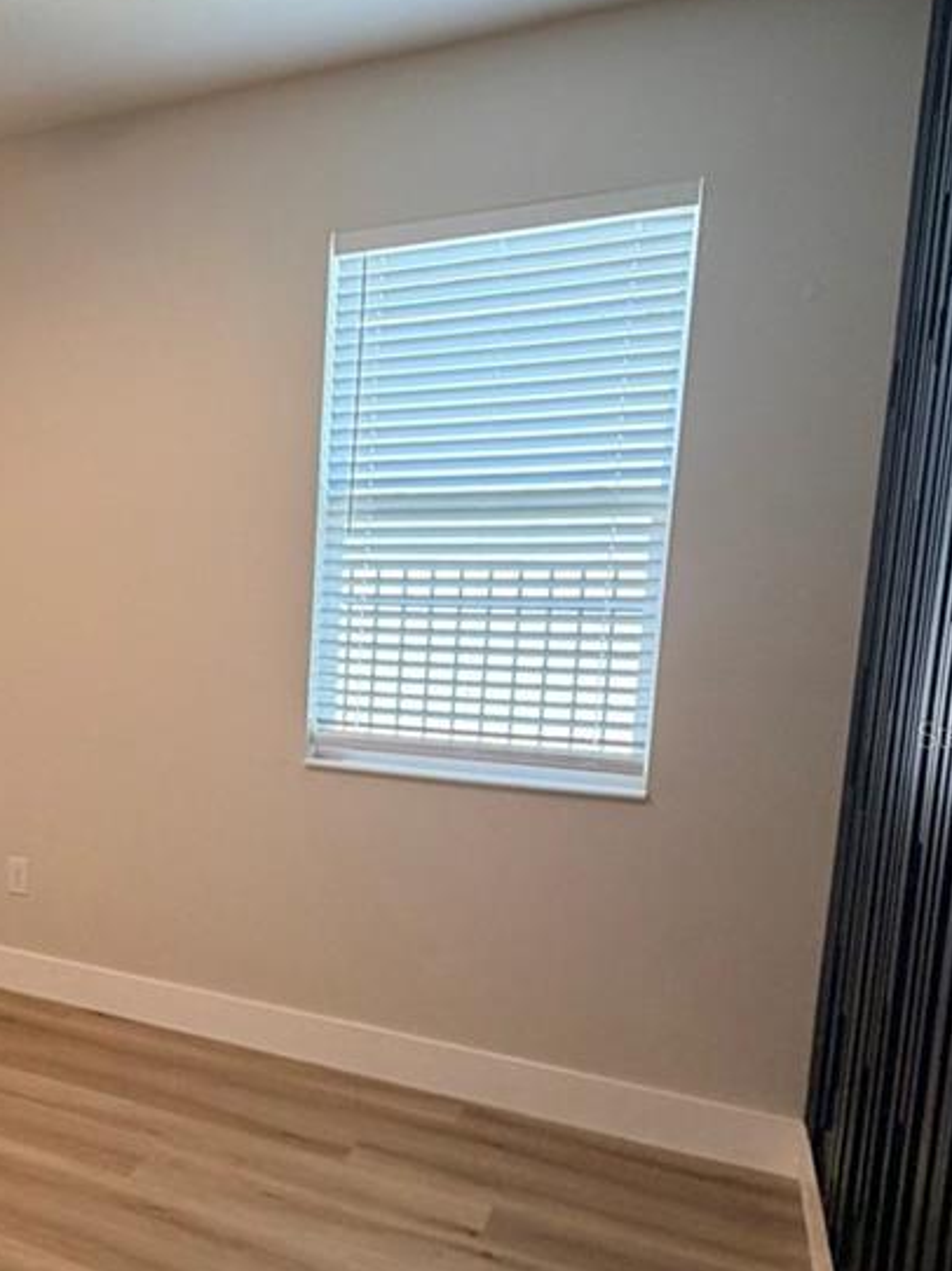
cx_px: 28
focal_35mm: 31
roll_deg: -1.4
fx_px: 1138
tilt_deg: -7.7
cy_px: 734
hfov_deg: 40.5
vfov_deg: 58.1
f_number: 2.2
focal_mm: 2.22
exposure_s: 1/60
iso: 200
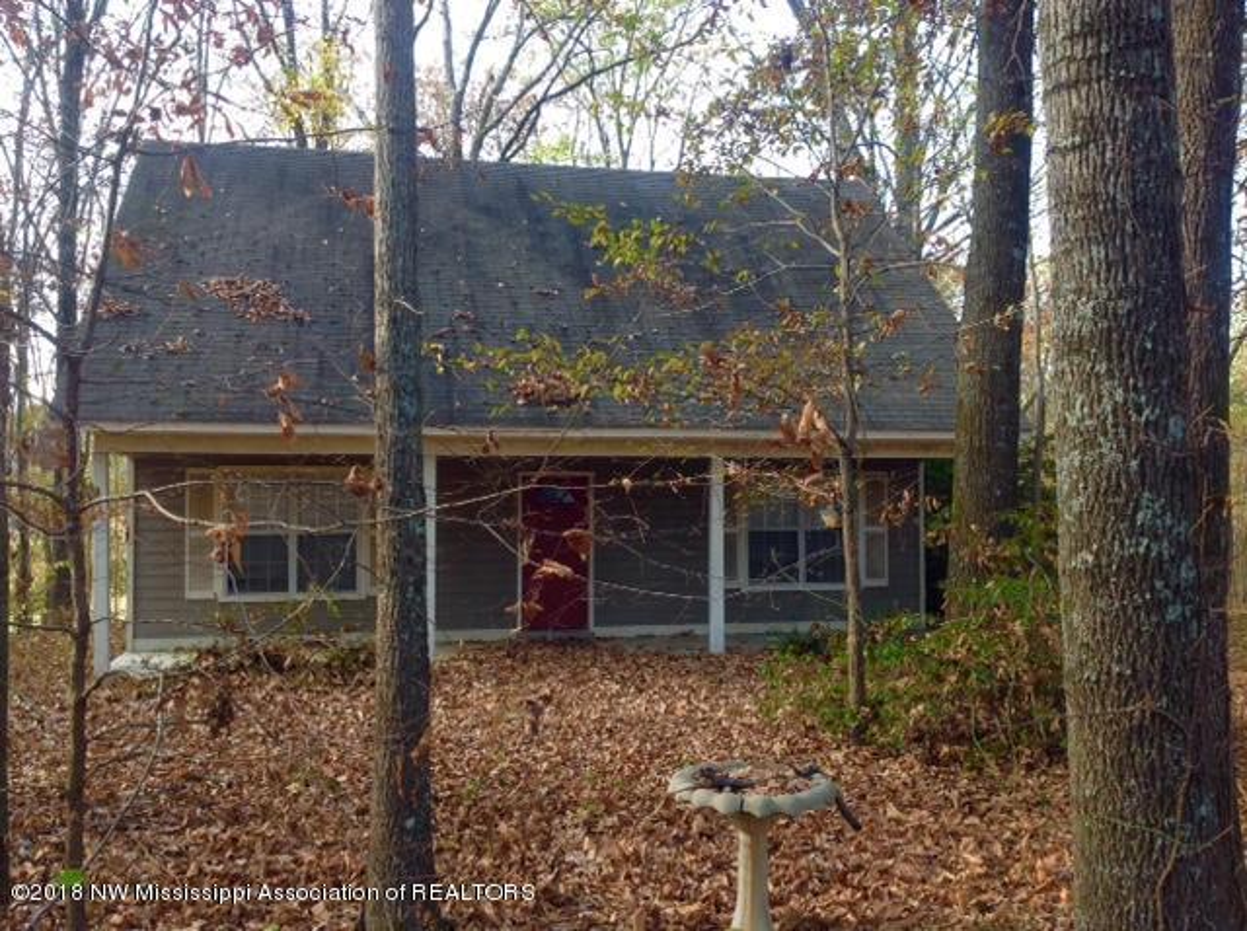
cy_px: 466
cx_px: 624
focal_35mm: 35
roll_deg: -1.6
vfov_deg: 40.6
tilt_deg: -1.4
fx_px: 1259
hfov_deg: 52.7
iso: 50
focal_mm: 4.28
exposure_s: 1/122
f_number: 2.4
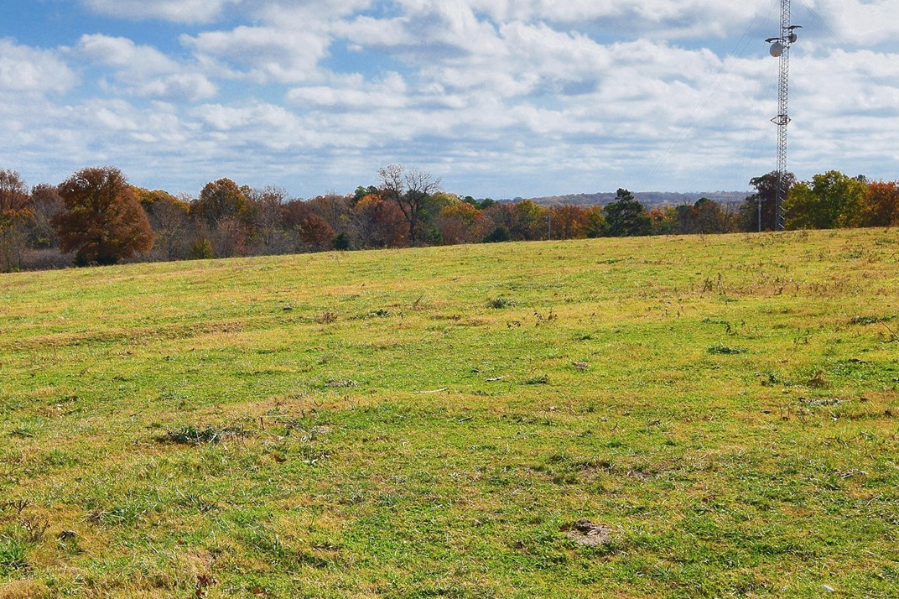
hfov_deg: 34.9
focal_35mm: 57
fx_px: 1423
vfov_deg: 23.7
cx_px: 340
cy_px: 372
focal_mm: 20
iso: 280
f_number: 11
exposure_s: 1/500
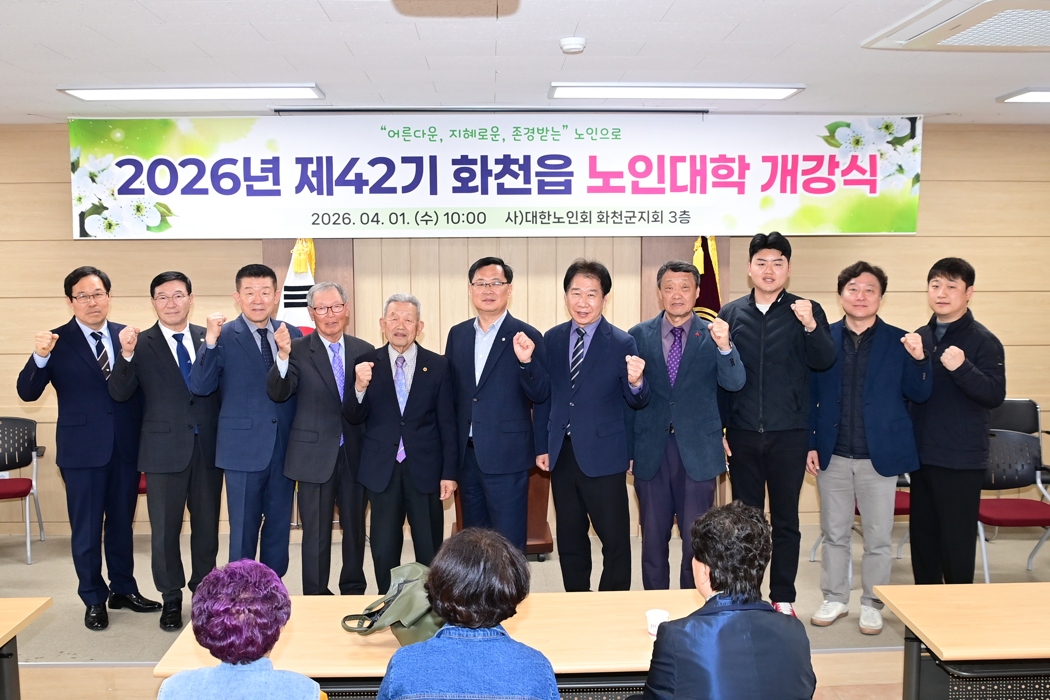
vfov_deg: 42.3
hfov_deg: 60.3
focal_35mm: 31
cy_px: 350
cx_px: 525
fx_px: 904
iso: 1000
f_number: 4.5
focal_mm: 21
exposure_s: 1/80
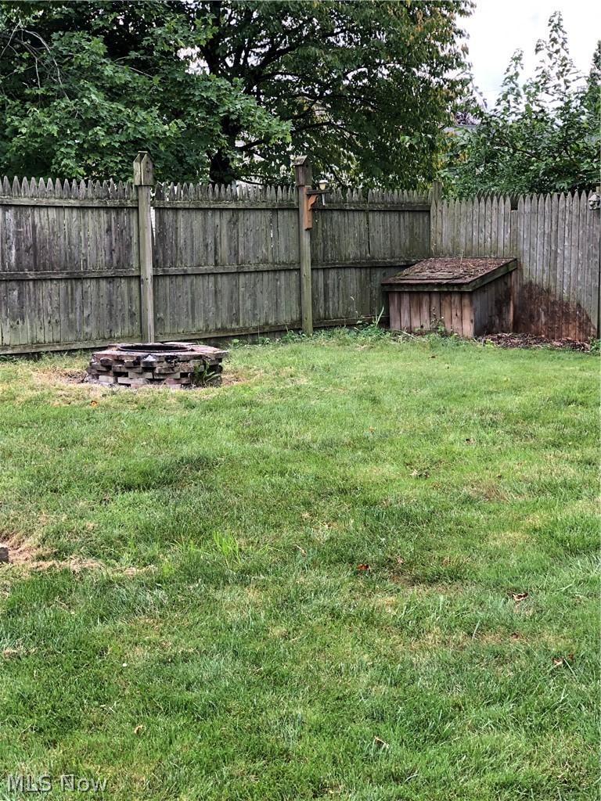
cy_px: 400
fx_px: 1320
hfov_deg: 25.7
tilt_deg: -6.0
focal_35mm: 57
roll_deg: +1.4
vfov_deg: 33.8
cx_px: 300
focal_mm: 6.6
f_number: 2.8
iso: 25
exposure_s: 1/121
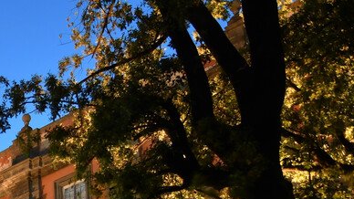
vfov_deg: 15.9
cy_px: 321
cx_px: -66
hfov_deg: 27.5
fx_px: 638
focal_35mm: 68
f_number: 2
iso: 160
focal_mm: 14
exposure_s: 4
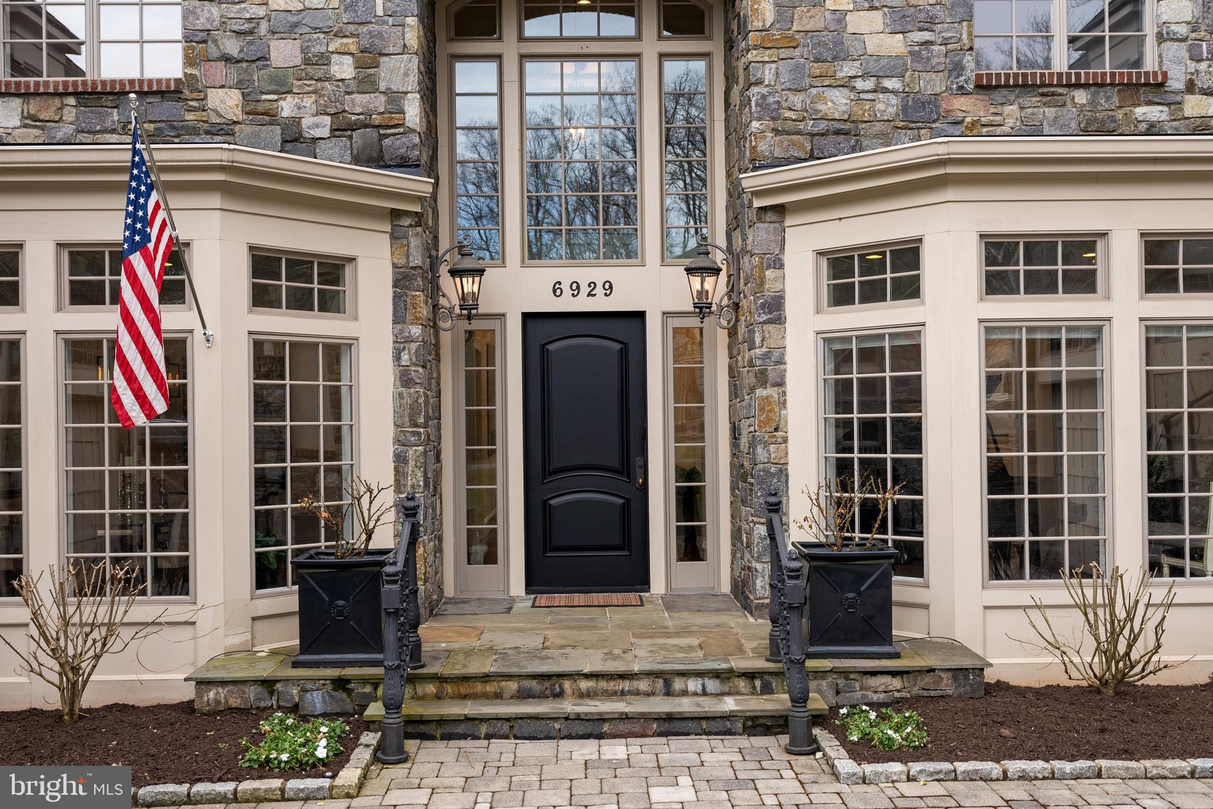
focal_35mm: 34
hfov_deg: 55.1
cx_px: 606
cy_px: 404
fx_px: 1163
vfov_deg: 38.4
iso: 100
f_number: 4.5
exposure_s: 1/100
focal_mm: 34.5
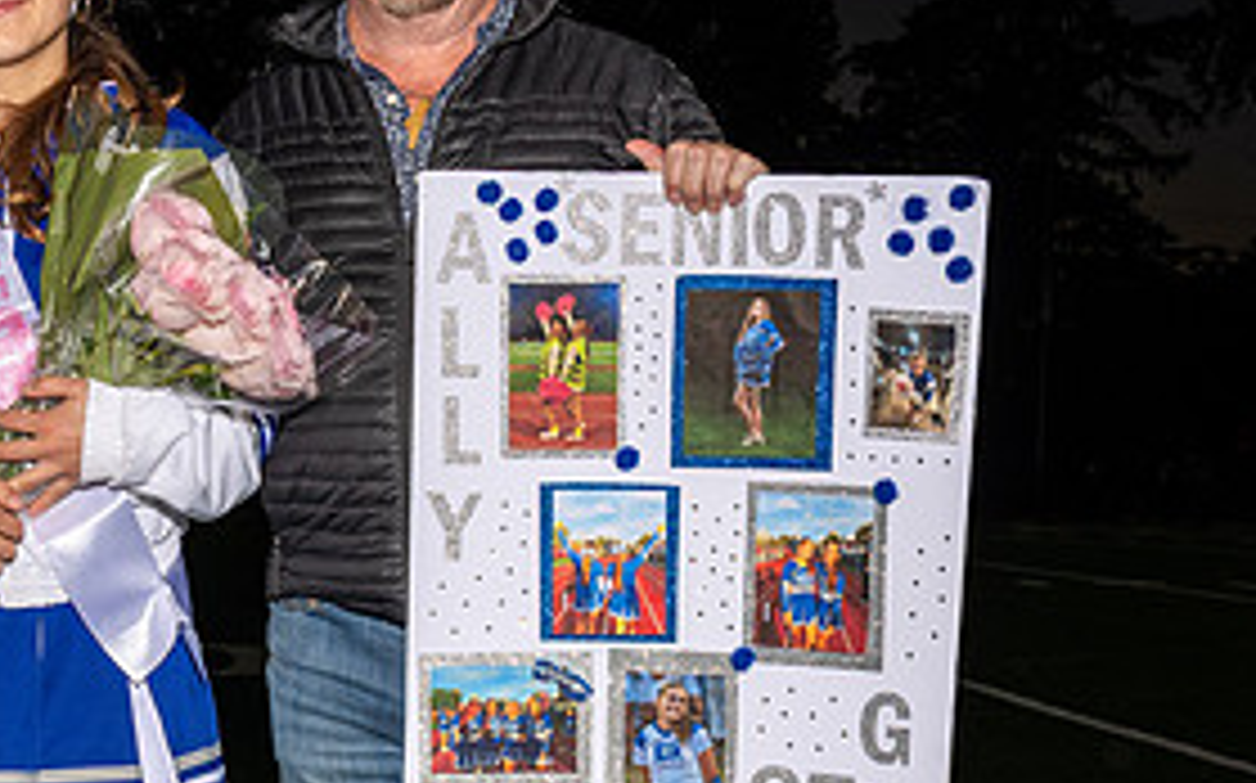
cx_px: 270
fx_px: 2566
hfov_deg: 27.0
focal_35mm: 75
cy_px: 673
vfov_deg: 17.2
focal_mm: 24
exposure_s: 1/200
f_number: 10
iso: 200
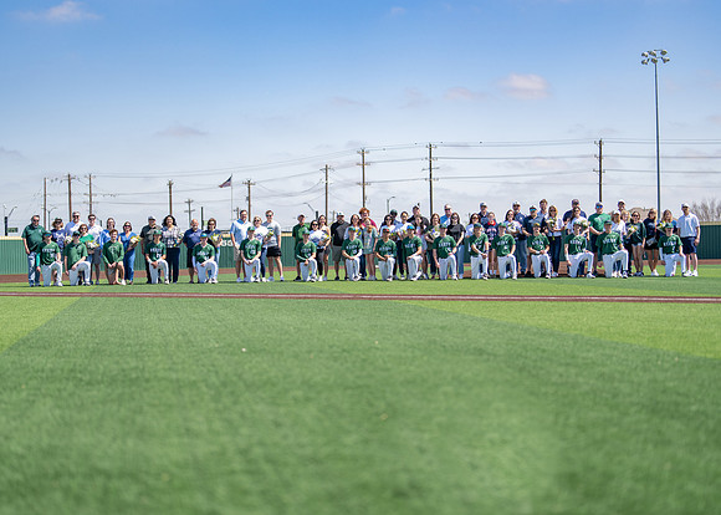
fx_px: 1116
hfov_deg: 35.8
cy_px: 258
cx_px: 356
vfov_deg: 26.0
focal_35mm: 55
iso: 100
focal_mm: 50
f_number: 1.3
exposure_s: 1/6400
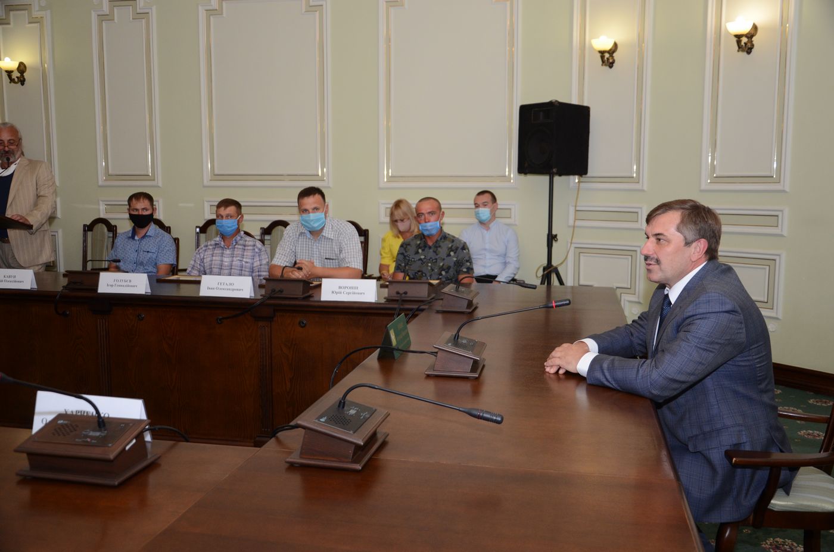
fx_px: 763
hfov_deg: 57.3
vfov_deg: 39.8
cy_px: 276
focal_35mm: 33
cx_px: 417
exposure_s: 1/250
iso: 800
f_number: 3.8
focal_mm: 22
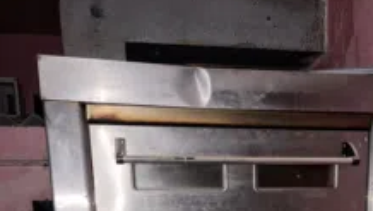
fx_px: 475
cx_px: 255
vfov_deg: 21.3
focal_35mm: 48
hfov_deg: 42.2
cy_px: 310
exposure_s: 1/4
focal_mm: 6.76
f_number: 1.78
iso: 80
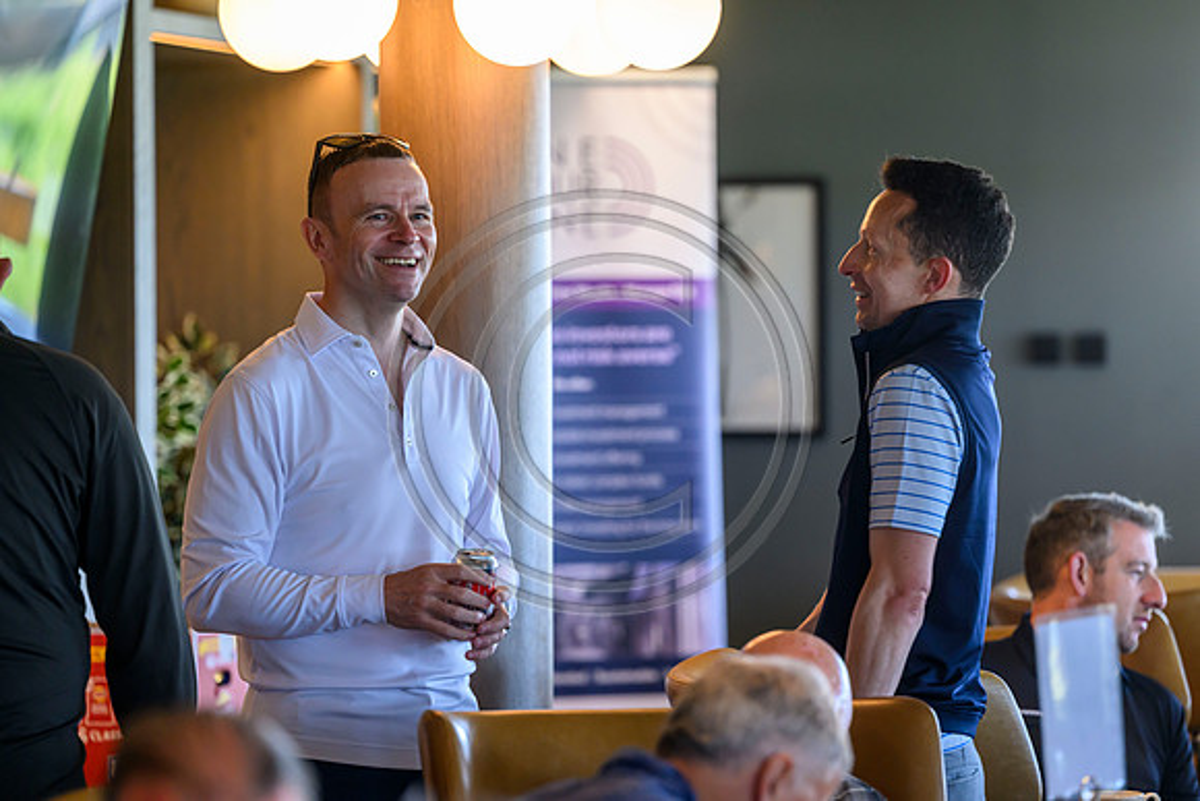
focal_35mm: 165
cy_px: 400
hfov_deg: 12.4
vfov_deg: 8.3
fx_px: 5501
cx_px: 600
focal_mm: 165
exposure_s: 1/320
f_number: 3.5
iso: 2000
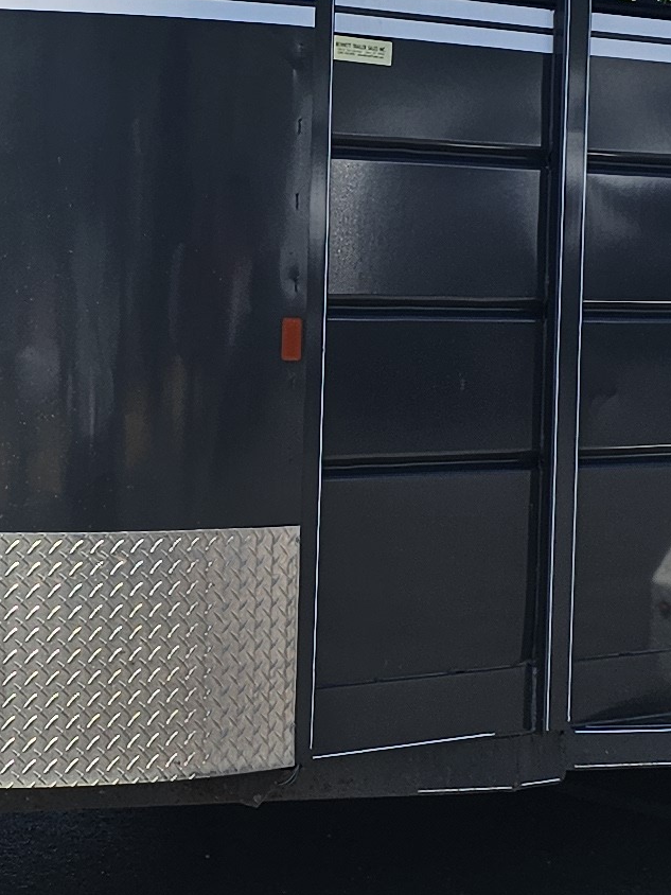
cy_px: 292
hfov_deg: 13.5
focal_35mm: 109
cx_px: 66
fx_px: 2817
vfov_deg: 18.0
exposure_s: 1/586
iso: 10
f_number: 1.7
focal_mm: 6.3
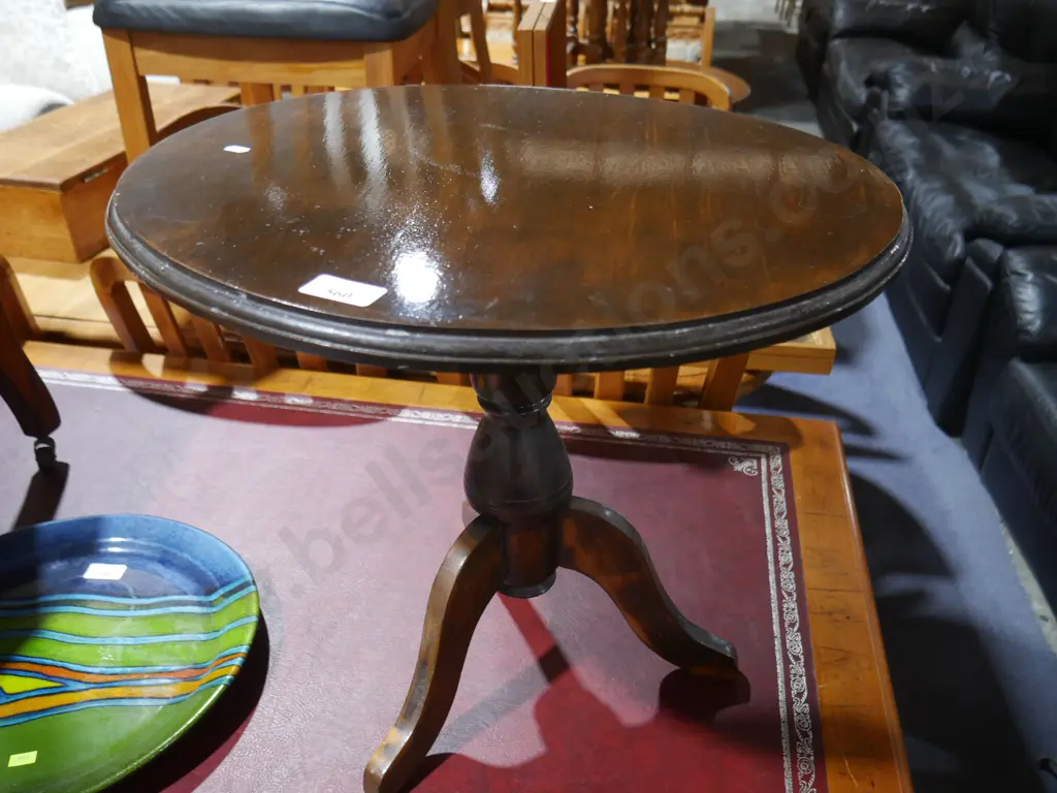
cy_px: 396
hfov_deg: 63.4
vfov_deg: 49.7
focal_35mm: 28
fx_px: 855
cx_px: 528
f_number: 3.5
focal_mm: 14
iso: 800
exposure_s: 1/60
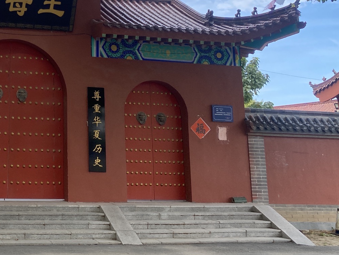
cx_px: 2
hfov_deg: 33.7
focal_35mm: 52
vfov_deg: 27.4
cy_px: 43
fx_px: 509
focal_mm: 4.25
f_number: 1.8
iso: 32
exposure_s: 1/733
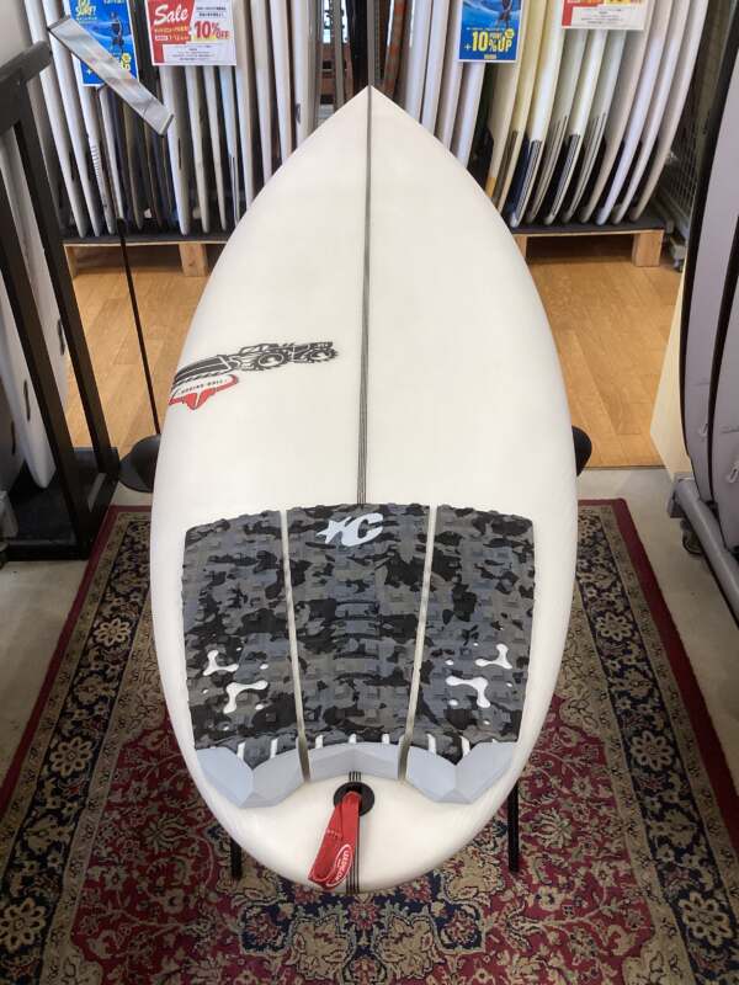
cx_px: 370
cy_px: 492
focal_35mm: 31
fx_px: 882
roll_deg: -0.5
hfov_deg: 45.4
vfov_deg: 58.4
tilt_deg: -36.2
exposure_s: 1/100
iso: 80
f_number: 2.4
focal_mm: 3.3
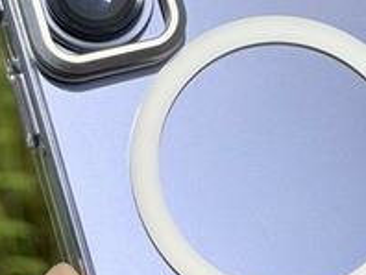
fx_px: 2001
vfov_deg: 7.9
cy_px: 156
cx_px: 377
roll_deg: +8.2
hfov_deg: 10.4
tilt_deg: -19.8
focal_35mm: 189
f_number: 1.78
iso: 80
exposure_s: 1/13333
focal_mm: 6.76
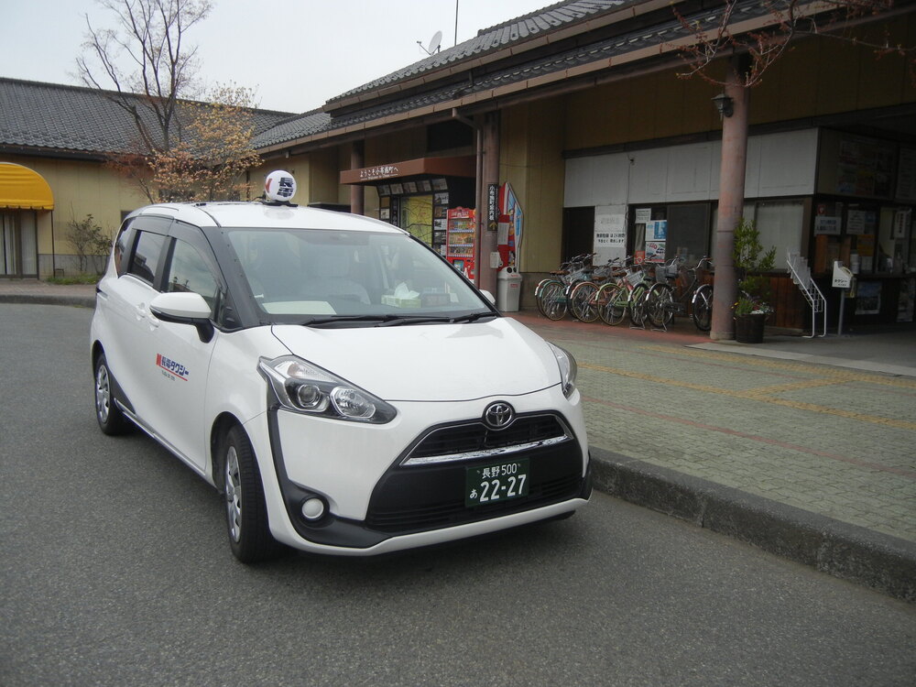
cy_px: 344
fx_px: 794
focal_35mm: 30
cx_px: 458
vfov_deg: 46.8
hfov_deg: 60.0
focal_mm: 5.4
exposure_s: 1/377
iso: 160
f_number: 7
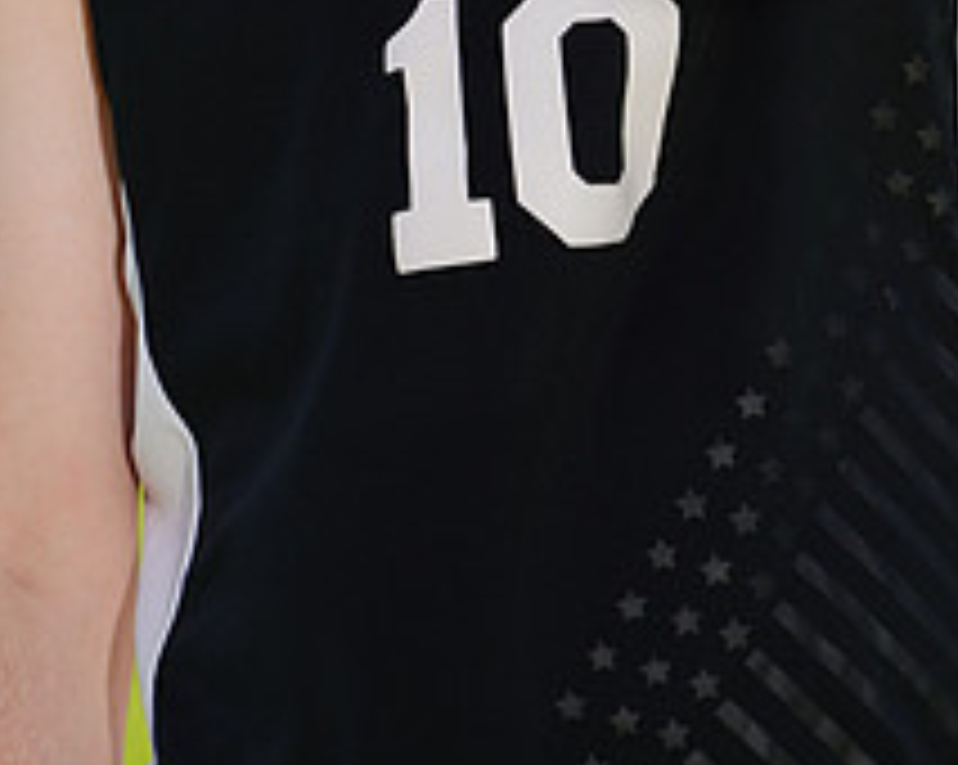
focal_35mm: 1023
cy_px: -472
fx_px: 28979
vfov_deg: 1.5
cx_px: 546
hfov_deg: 1.9
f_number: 6.3
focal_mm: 400
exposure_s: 1/200
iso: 64
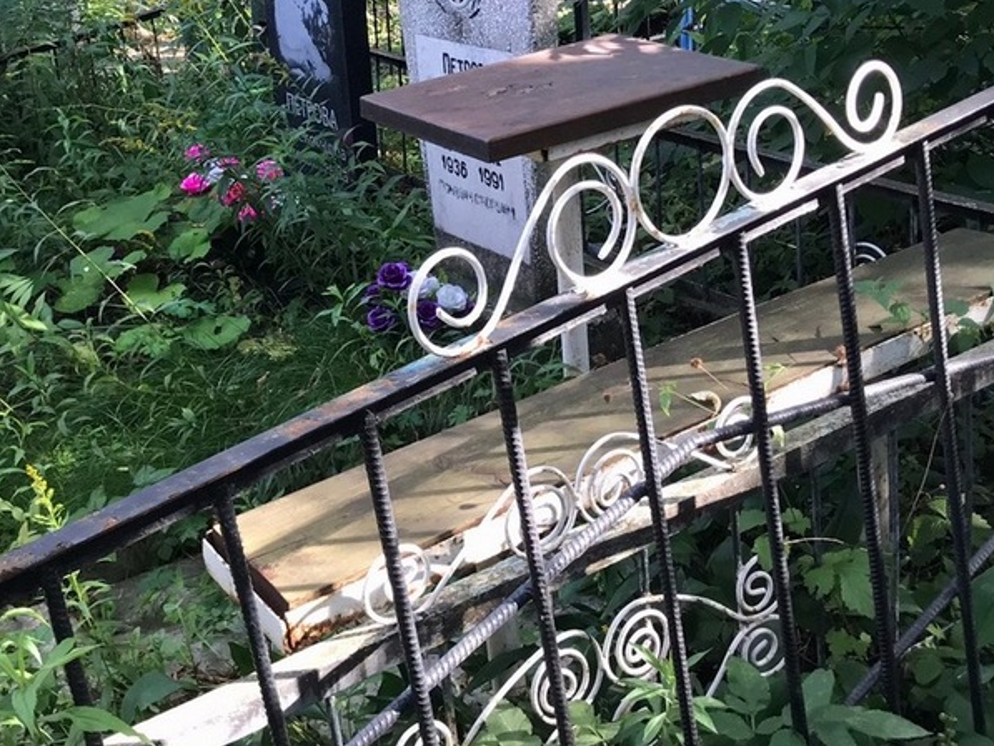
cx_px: 348
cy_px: 190
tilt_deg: -16.6
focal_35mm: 48
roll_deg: +7.4
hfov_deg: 39.3
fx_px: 1379
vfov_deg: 29.8
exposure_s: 1/100
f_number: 1.8
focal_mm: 3.99
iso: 32
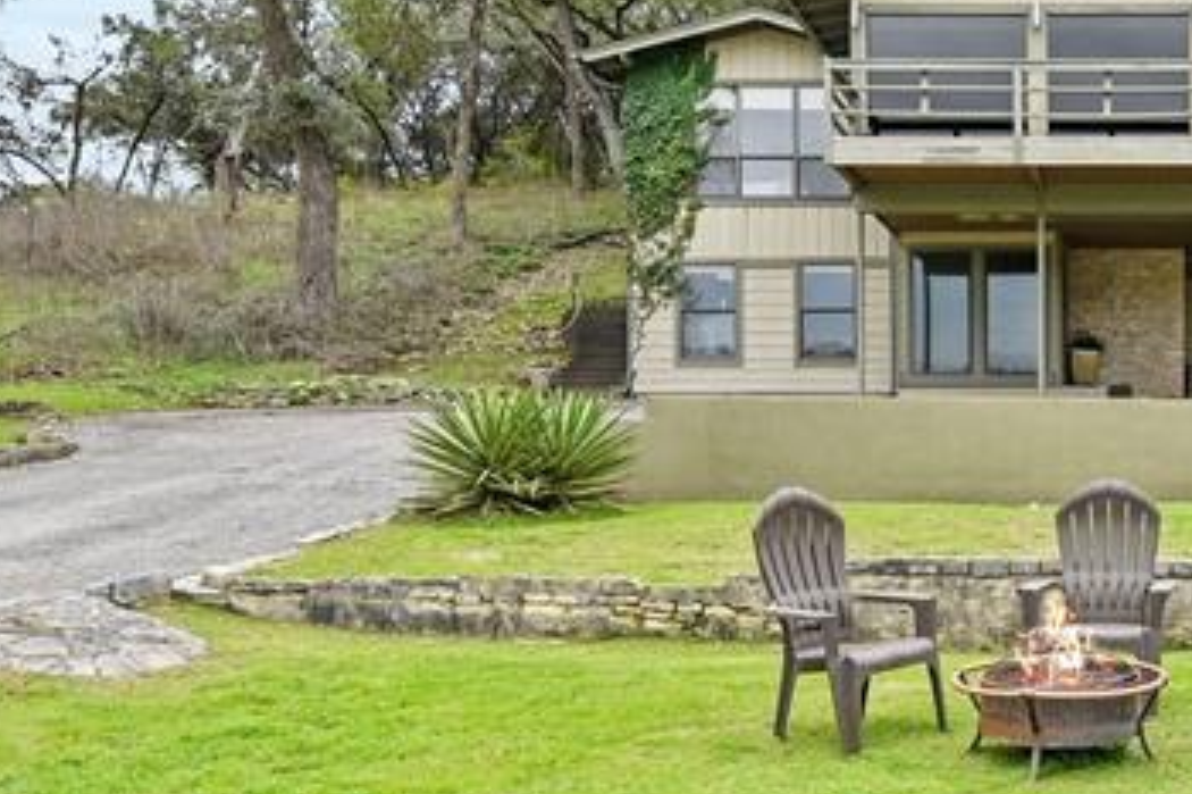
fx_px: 1357
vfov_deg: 32.5
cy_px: 479
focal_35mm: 41
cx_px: 1117
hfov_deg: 42.6
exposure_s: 1/500
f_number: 6.3
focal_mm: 14
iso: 640
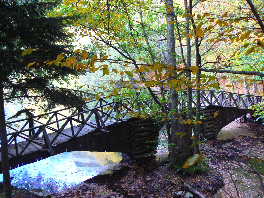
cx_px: 132
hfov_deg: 51.4
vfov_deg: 39.7
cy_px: 99
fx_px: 275
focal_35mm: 36
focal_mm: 6
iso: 125
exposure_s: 1/30
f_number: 2.8
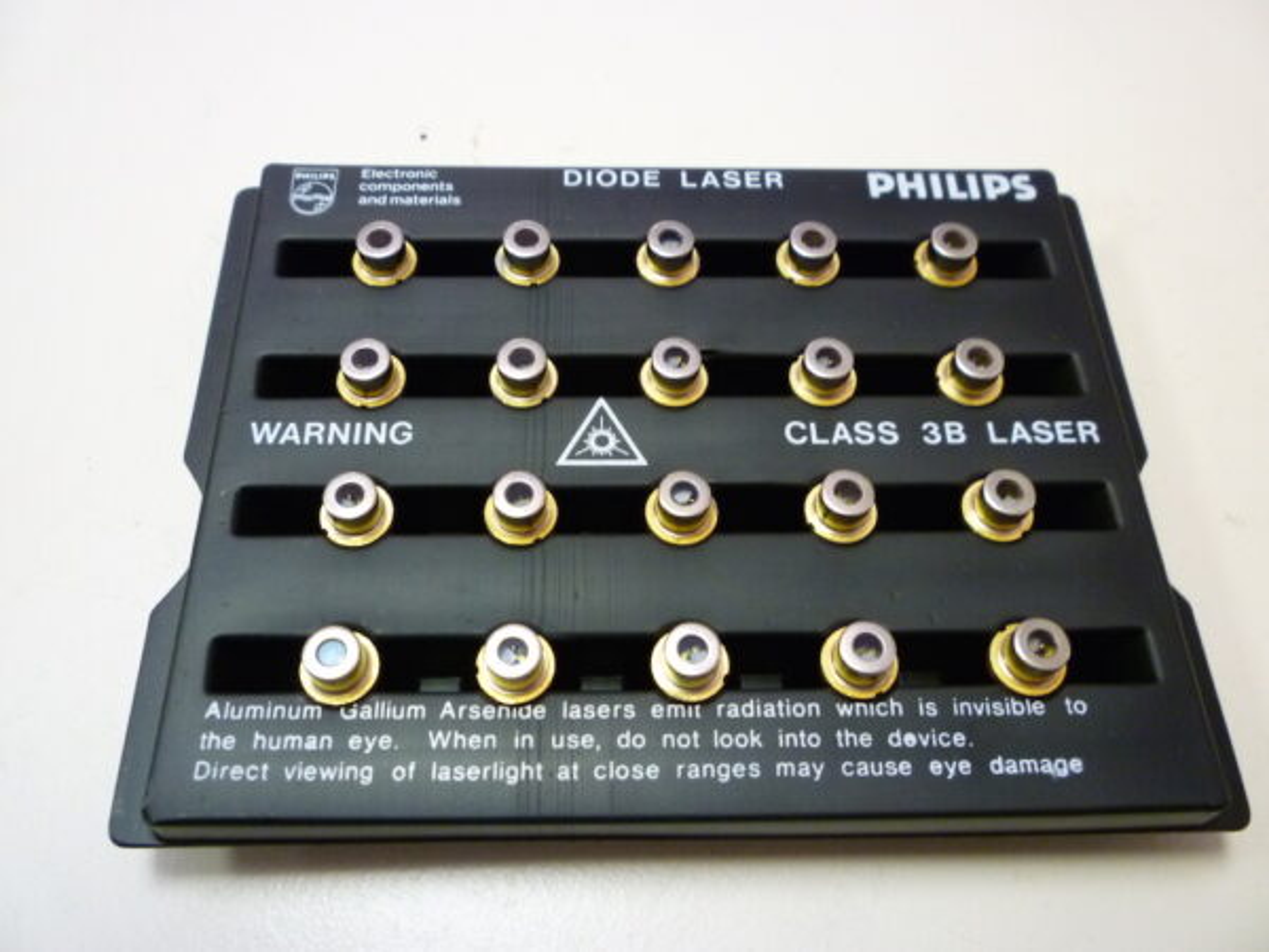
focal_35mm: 29
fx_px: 1063
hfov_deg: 61.7
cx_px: 634
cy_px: 476
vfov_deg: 48.2
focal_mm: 5.2
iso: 400
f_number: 3.3
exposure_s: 1/20
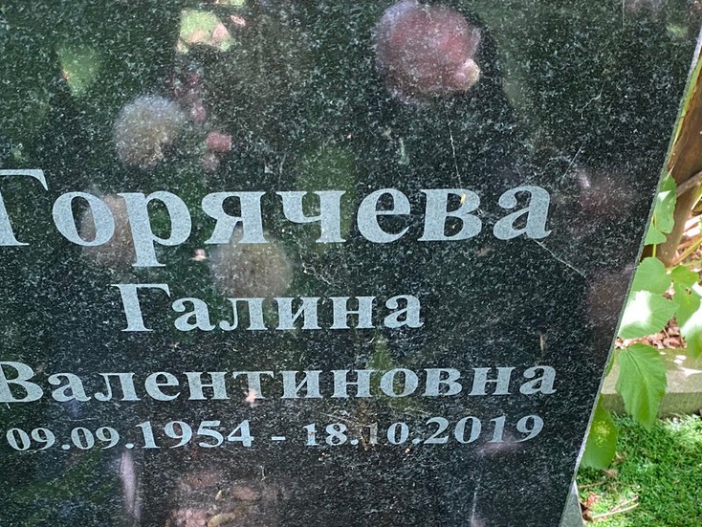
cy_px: 457
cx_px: 366
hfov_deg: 37.5
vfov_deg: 27.7
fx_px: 1035
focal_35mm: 51
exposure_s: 1/85
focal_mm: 4.25
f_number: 1.8
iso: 125
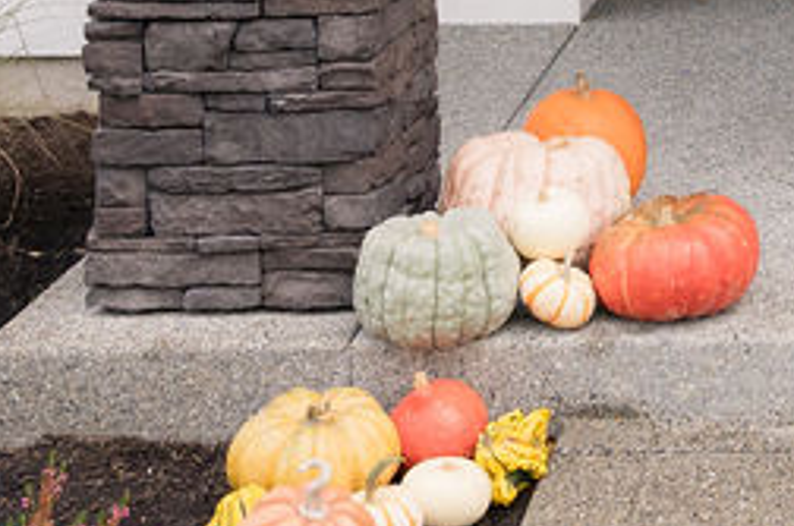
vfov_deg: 12.4
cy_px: -395
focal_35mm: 101
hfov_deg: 19.0
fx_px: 2223
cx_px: 992
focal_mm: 24
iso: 800
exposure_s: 1/400
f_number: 4
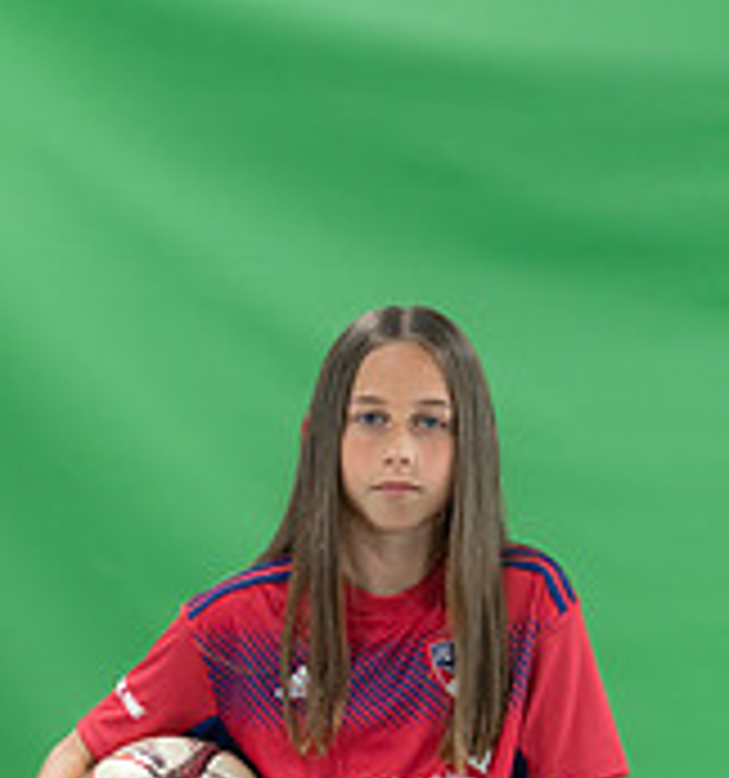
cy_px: 913
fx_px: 5990
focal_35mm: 243
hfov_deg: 7.0
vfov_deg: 7.4
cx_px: 341
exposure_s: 1/250
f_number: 2.8
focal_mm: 71
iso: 1000
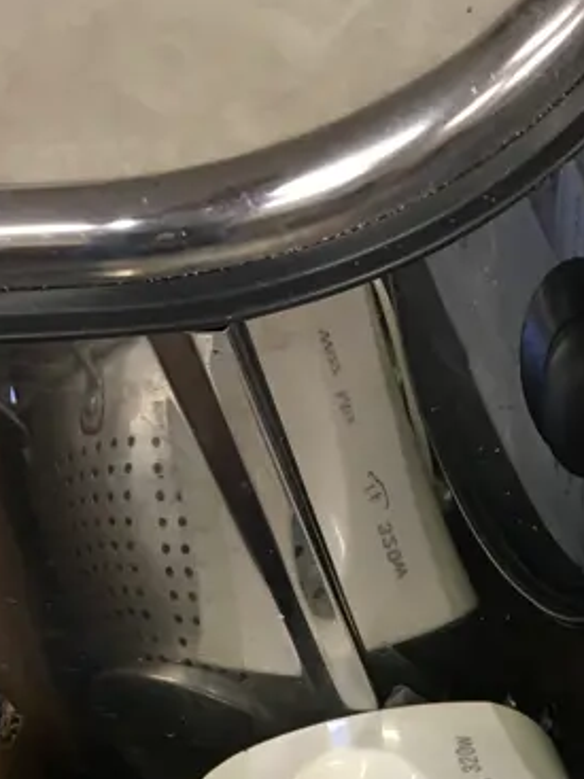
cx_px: 571
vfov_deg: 22.0
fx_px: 1823
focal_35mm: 81
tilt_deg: -76.6
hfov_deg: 17.8
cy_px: 981
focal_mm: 4.15
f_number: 2.2
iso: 50
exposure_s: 1/17
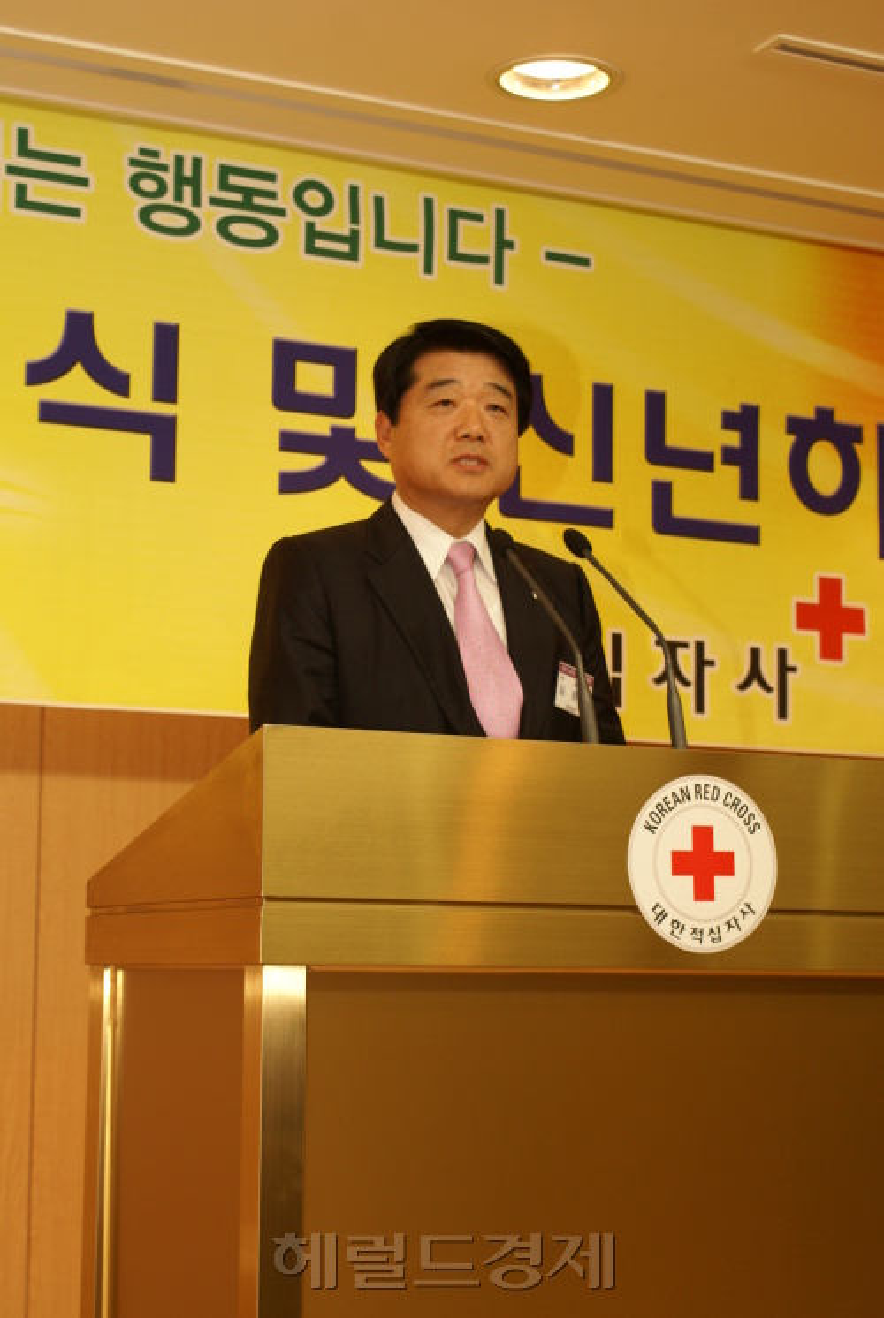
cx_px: 442
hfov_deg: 20.2
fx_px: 2477
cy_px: 659
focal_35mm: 68
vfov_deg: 29.8
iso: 400
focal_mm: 45
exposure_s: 1/60
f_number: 5.6
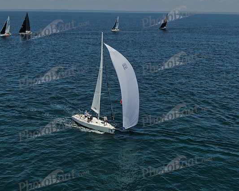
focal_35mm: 51
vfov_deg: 29.7
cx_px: 116
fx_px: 361
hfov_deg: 36.7
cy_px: 95
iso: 100
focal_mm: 8.6
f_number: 3.8
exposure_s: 1/1600
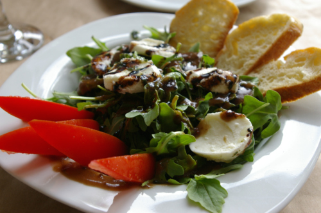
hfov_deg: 37.9
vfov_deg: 25.7
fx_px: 468
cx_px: 160
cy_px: 106
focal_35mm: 52
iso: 400
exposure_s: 1/30
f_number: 5.6
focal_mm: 35
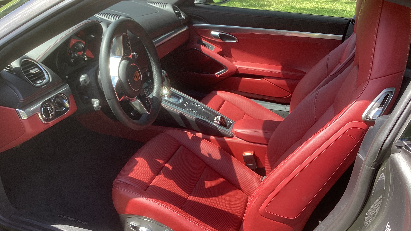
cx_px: 205
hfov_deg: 58.0
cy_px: 127
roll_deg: -3.9
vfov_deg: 34.6
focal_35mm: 34
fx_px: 371
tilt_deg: -27.1
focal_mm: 3.3
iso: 25
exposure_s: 1/120
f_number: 2.4
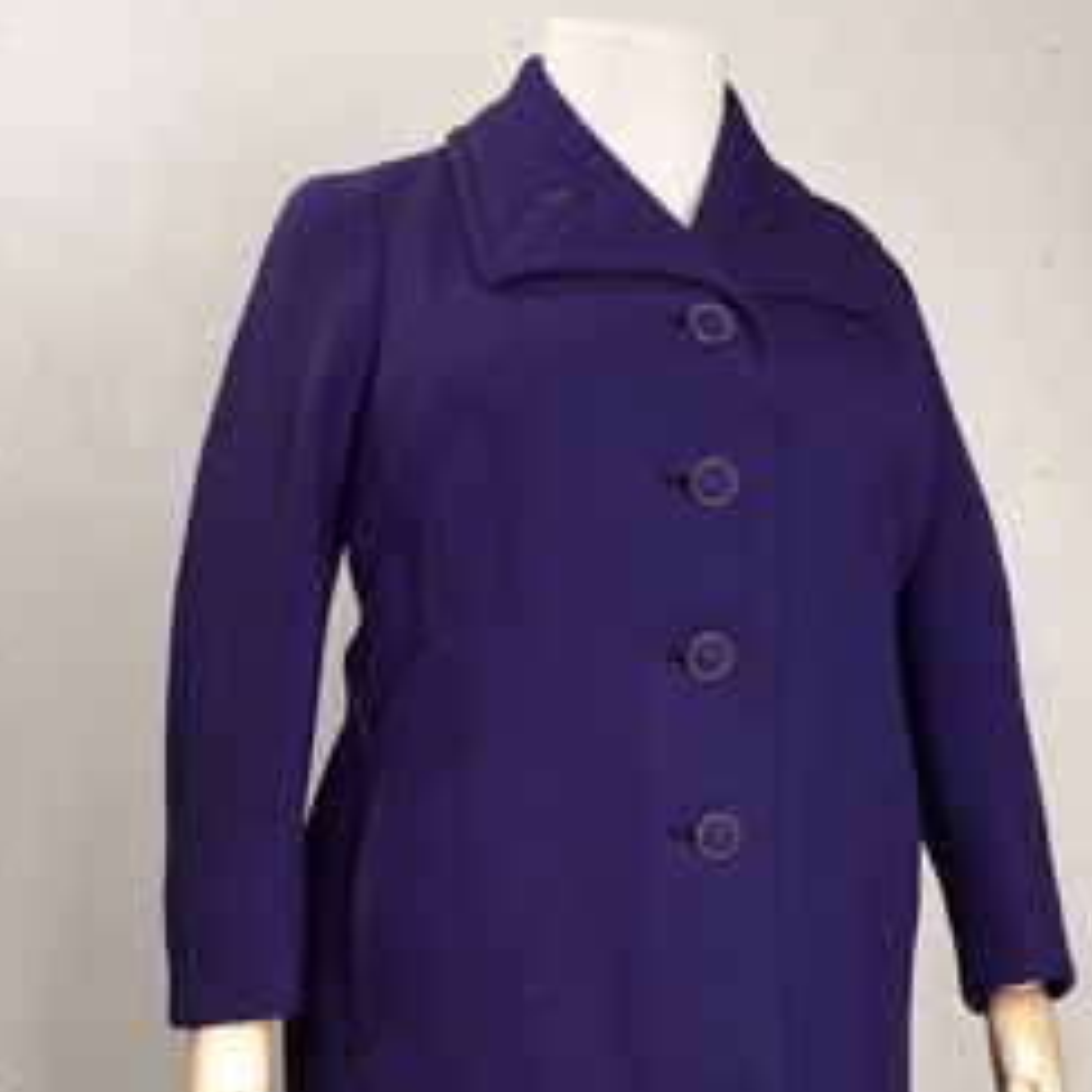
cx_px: 566
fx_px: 2320
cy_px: 817
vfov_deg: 26.2
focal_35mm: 65
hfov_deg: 26.5
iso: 400
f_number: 6.3
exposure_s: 1/40
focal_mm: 32
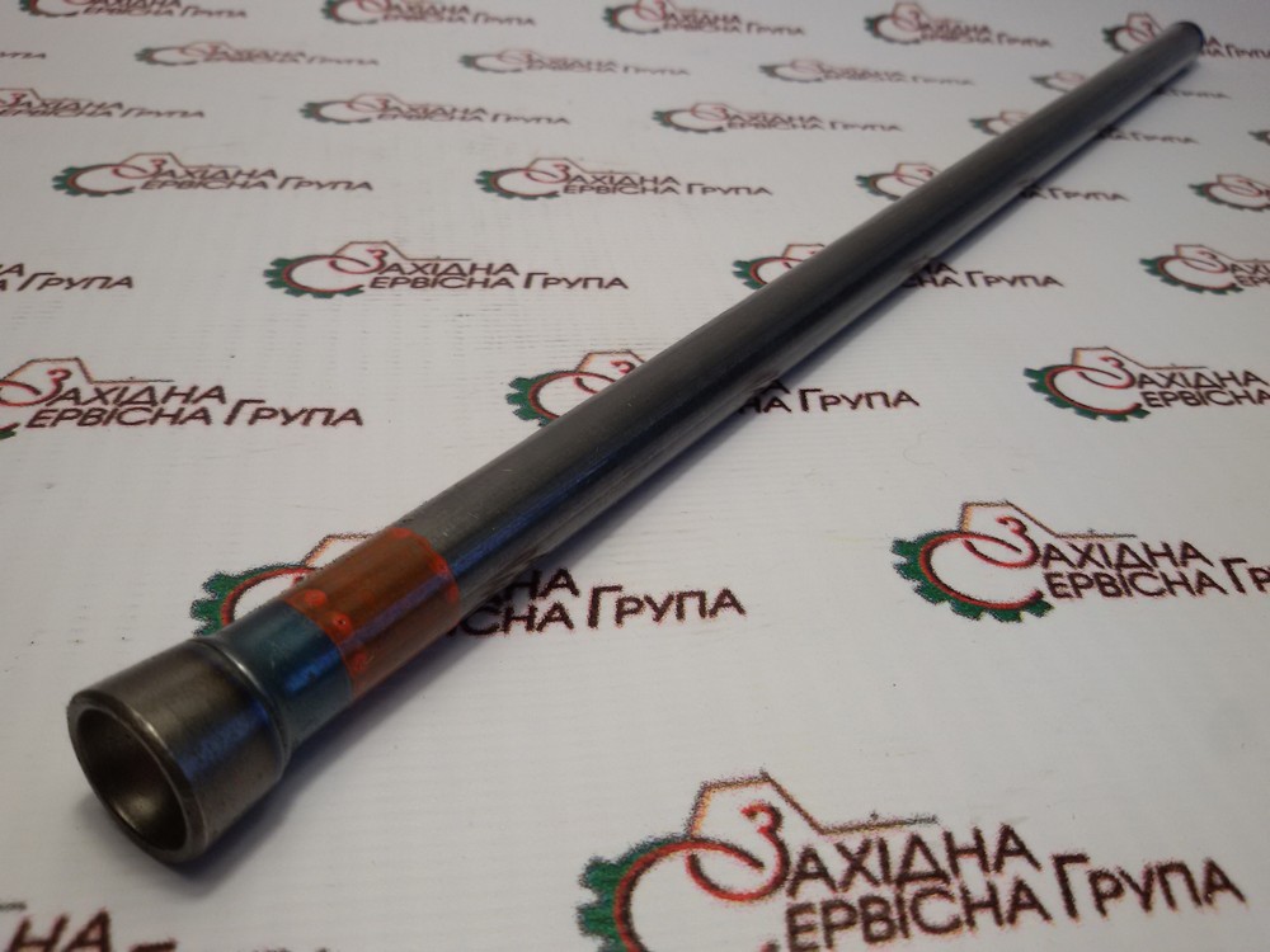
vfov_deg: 45.4
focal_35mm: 31
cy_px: 476
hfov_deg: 58.4
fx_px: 1137
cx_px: 635
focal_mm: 2.93
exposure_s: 1/114
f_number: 2.4
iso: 40
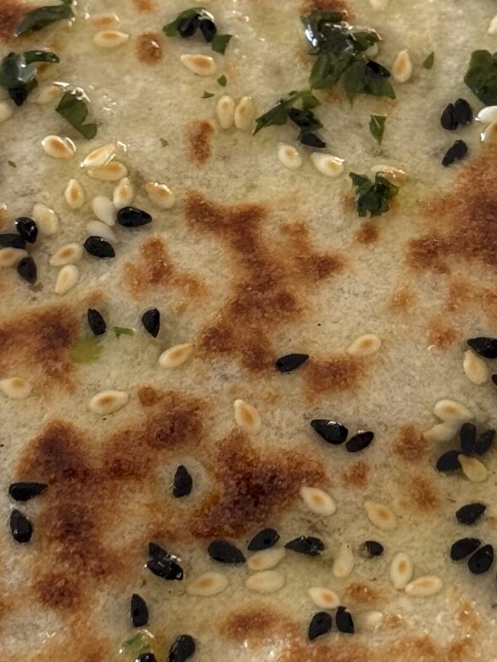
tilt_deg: -52.3
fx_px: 2986
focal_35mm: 156
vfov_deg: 12.6
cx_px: 277
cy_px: 187
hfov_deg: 9.5
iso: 100
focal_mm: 6.76
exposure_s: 1/63
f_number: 1.78
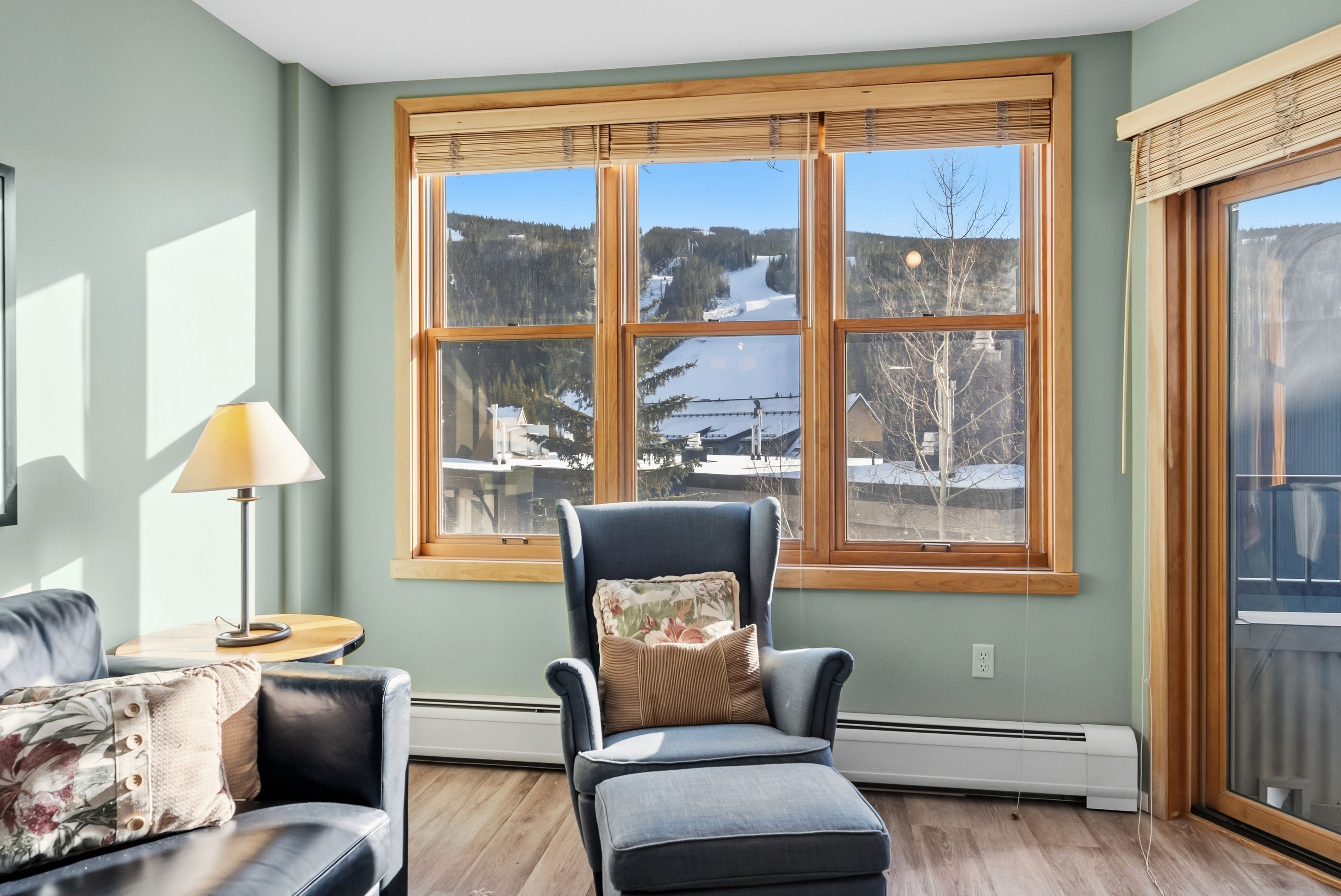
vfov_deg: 53.2
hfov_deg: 73.7
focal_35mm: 24
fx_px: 894
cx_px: 670
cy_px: 448
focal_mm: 24
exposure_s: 1/1600
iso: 640
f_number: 6.3
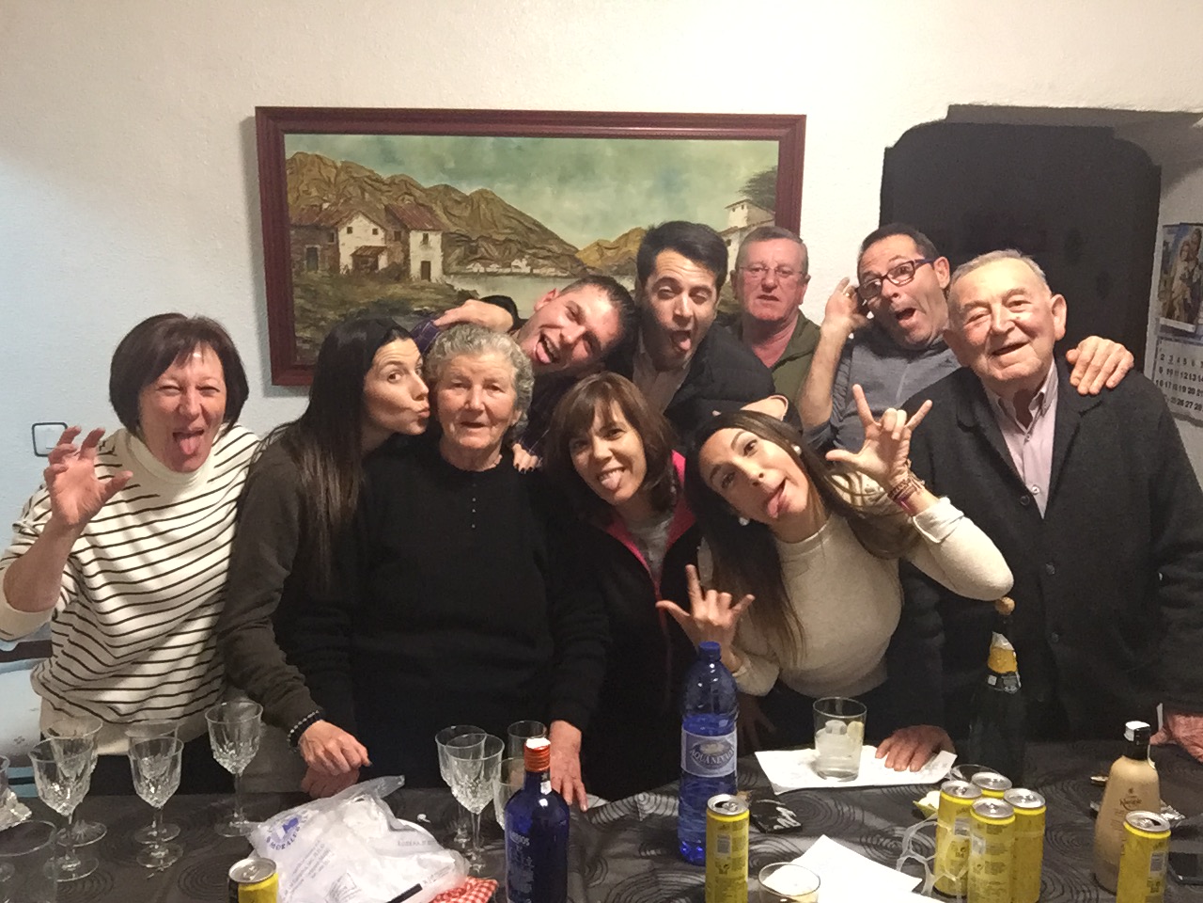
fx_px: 1077
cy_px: 452
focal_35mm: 31
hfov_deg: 58.4
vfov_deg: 45.4
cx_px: 602
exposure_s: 1/20
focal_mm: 2.65
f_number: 2.2
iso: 250
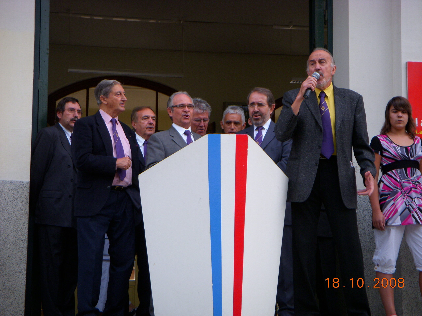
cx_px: 211
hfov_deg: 23.0
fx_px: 1036
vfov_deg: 17.4
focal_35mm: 85
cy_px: 158
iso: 100
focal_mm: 14.1
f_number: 4
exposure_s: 1/200
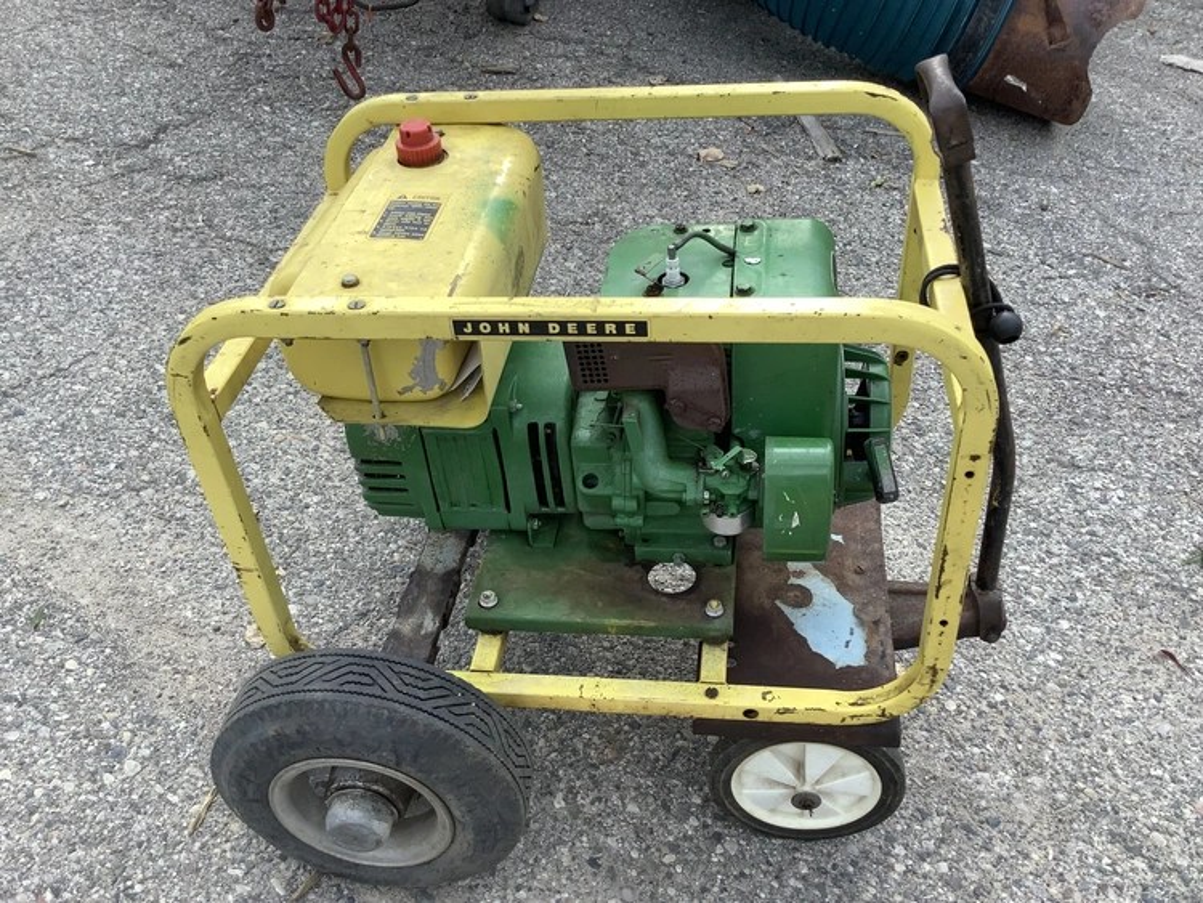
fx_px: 1078
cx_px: 602
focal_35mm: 31
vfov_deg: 45.5
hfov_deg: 58.3
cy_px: 452
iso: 25
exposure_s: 1/242
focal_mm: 3.3
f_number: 2.4
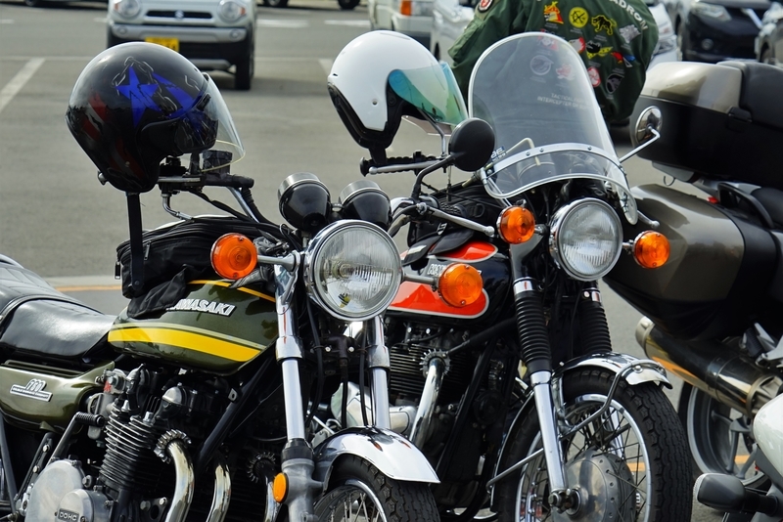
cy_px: 261
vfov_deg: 15.9
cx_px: 392
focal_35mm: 86
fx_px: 1871
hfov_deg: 23.6
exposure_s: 1/160
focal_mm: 86
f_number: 9
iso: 100
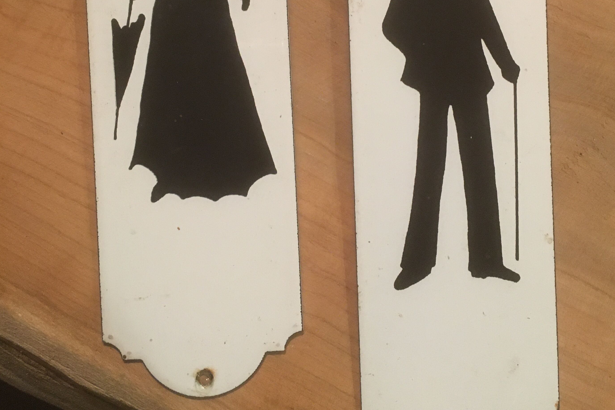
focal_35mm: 44
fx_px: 752
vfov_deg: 29.6
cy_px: 62
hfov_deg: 44.5
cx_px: 334
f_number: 2.2
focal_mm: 4.15
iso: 200
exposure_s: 1/25
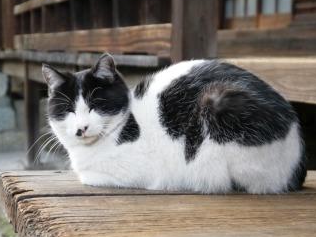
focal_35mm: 119
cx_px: 162
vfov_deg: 12.4
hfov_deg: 16.6
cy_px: 105
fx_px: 1086
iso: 1250
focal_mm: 42
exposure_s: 1/125
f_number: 5.6
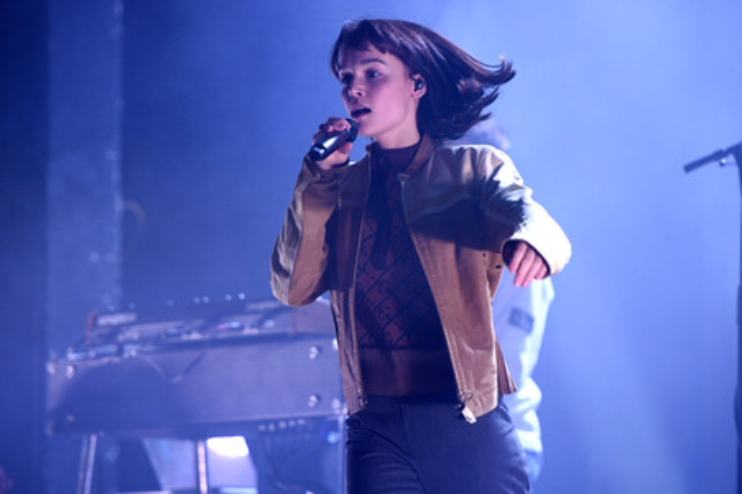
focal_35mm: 180
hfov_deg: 11.4
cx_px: 371
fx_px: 3707
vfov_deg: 7.6
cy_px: 247
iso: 1600
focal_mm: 180
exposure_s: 1/400
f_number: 3.2
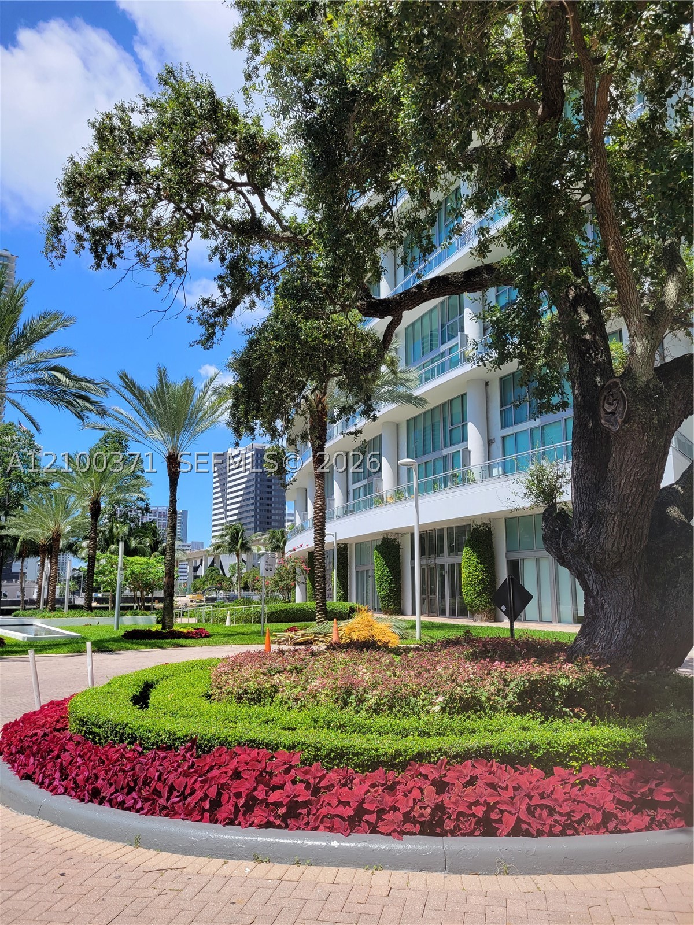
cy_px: 462
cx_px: 347
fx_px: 695
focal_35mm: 26
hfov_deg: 53.1
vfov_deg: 67.3
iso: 40
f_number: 1.8
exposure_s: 1/1915
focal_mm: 5.4
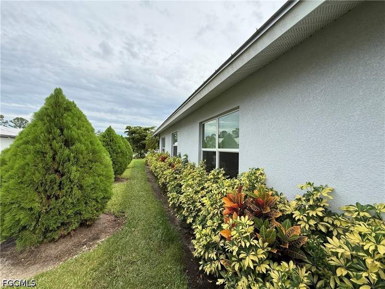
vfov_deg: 85.7
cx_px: 192
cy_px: 144
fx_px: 156
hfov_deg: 102.1
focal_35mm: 14
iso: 50
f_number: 2.2
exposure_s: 1/1050
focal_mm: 2.22
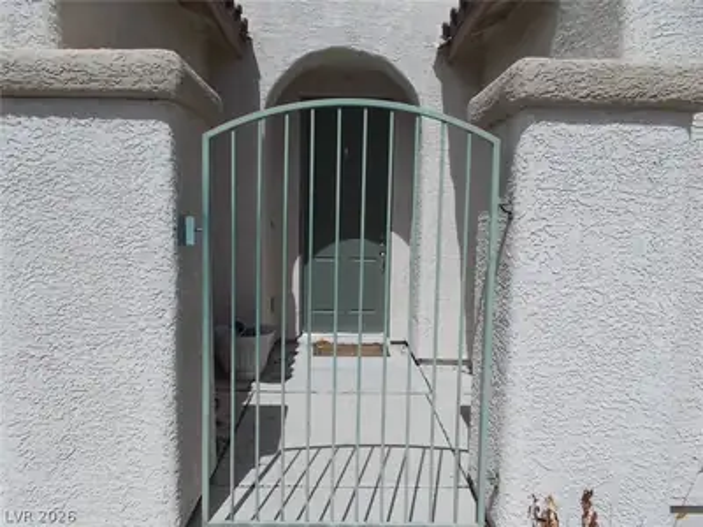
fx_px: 528
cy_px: 264
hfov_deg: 67.3
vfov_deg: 53.1
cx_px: 352
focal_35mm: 26
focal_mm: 4.6
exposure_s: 1/320
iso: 80
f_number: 8
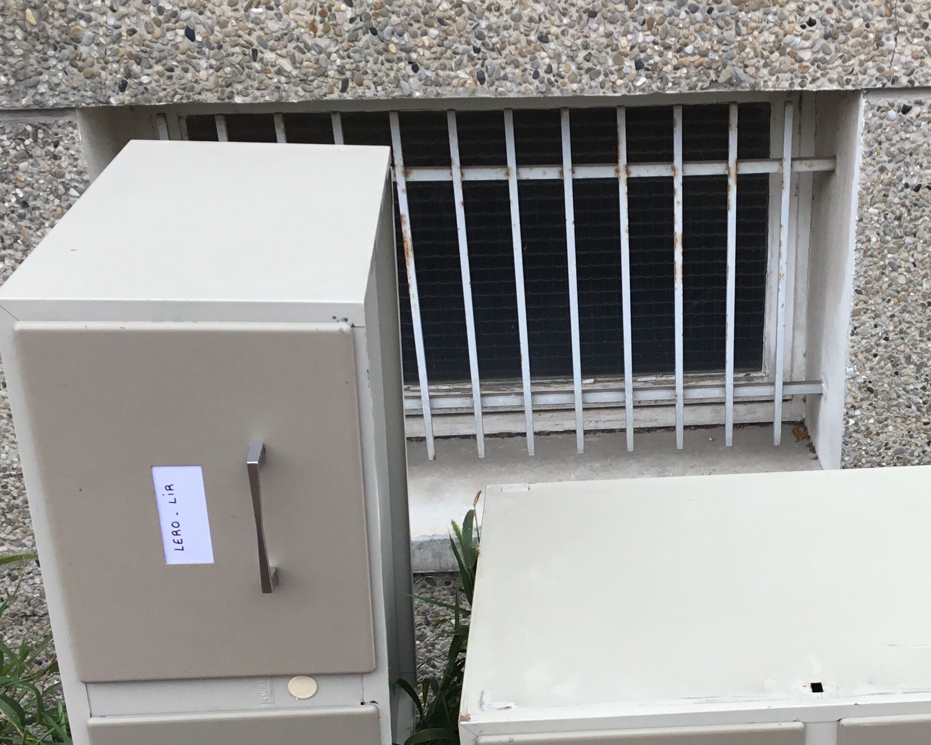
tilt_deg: -31.6
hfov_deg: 36.1
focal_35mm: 51
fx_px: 1405
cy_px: 573
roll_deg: +1.3
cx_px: 655
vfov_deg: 29.1
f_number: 2.4
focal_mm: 3.3
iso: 25
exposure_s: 1/186
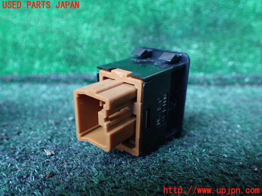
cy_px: 98
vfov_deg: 46.8
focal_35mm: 30
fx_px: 227
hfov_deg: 60.0
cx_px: 131
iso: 1000
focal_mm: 5.4
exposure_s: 1/30
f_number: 2.3
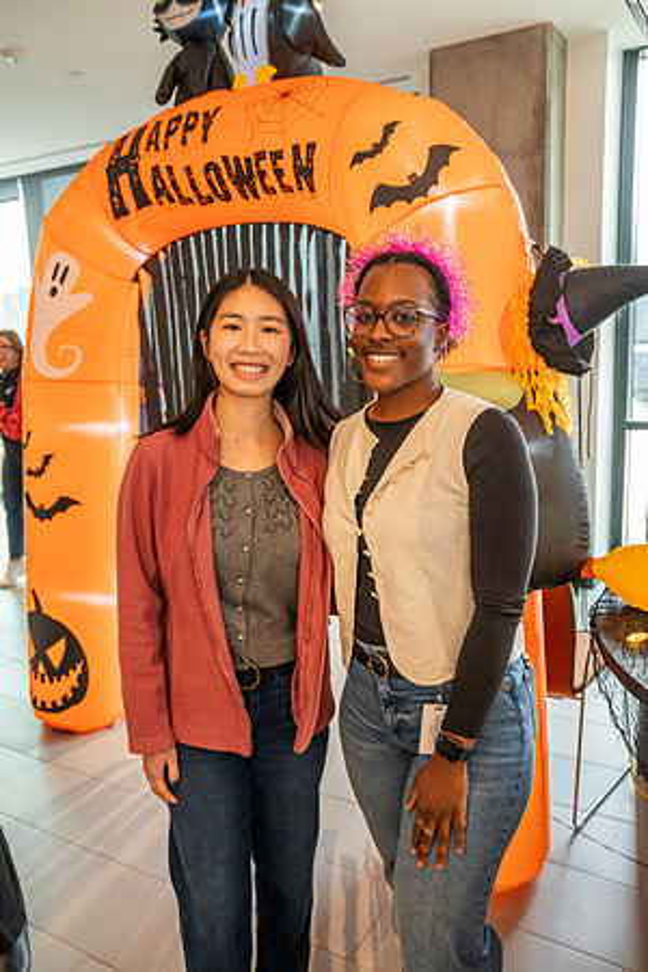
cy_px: 486
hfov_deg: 45.0
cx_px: 324
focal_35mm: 29
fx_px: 783
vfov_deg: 63.7
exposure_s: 1/160
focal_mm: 29
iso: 3200
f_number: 4
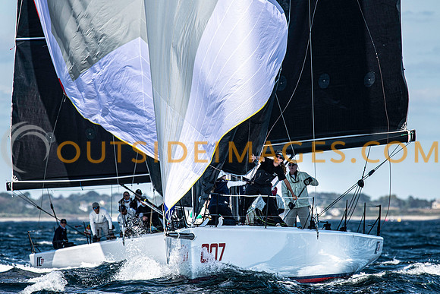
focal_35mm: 482
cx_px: 220
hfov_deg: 4.3
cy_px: 147
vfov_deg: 2.9
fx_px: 5891
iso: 320
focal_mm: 300
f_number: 5
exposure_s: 1/2500
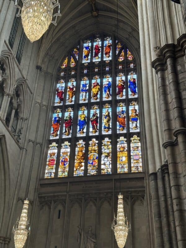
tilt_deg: +36.5
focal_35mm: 48
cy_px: 124
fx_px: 344
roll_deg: -1.9
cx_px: 93
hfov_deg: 30.3
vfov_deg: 39.7
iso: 160
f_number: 1.78
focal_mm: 6.86
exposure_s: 1/60
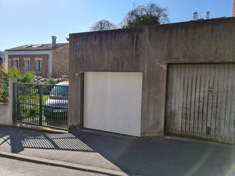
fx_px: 170
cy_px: 88
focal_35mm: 25
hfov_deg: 69.4
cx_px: 118
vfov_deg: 54.9
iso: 50
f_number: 1.8
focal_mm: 7
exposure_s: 1/888
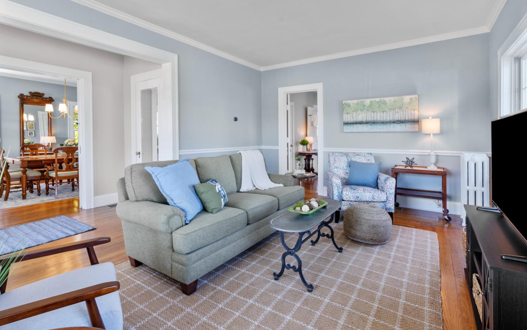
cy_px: 150
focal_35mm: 17
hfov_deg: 94.4
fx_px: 244
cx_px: 262
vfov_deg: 67.9
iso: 320
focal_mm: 16
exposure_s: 1/10
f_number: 9
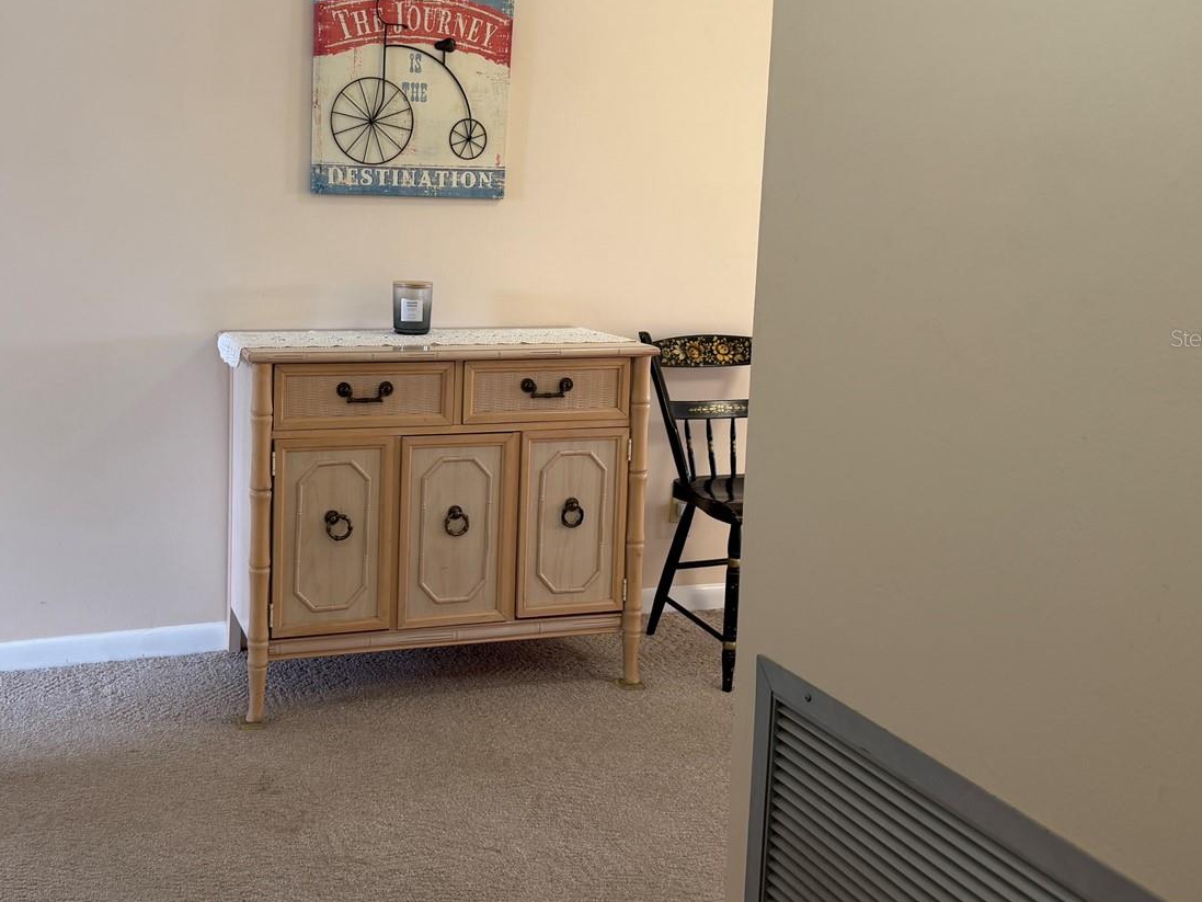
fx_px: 1215
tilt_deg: -6.9
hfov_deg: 51.6
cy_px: 338
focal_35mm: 35
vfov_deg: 40.4
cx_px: 398
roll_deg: -1.1
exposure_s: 1/60
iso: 160
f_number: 1.78
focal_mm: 6.76
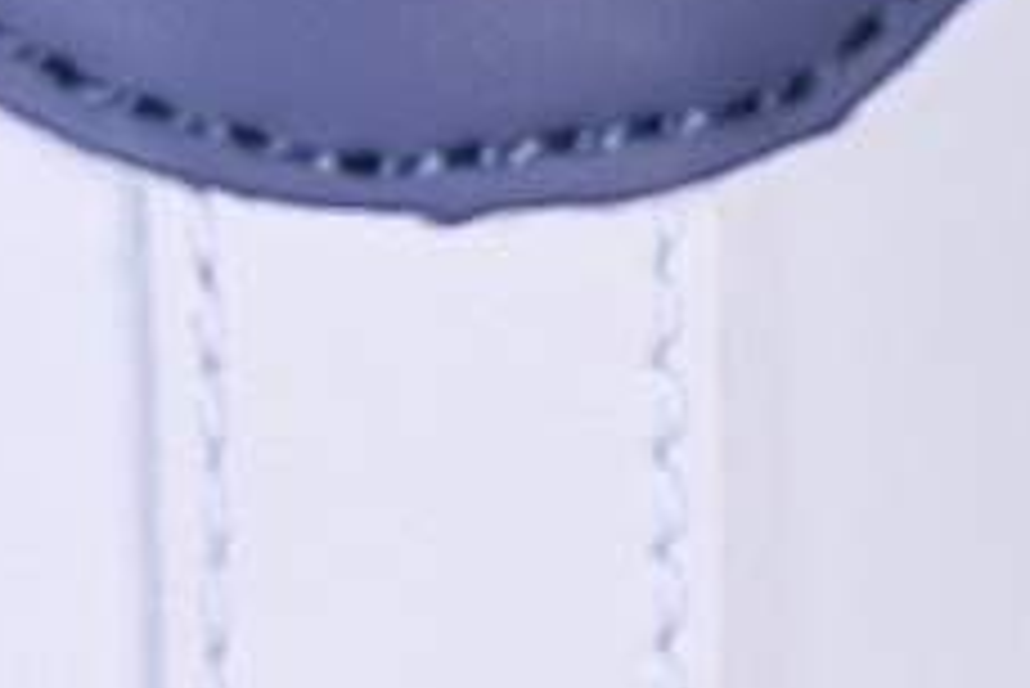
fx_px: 10106
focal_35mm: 353
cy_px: 472
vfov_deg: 3.9
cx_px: 346
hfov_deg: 5.8
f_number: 7.1
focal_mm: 50
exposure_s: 1/80
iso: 160
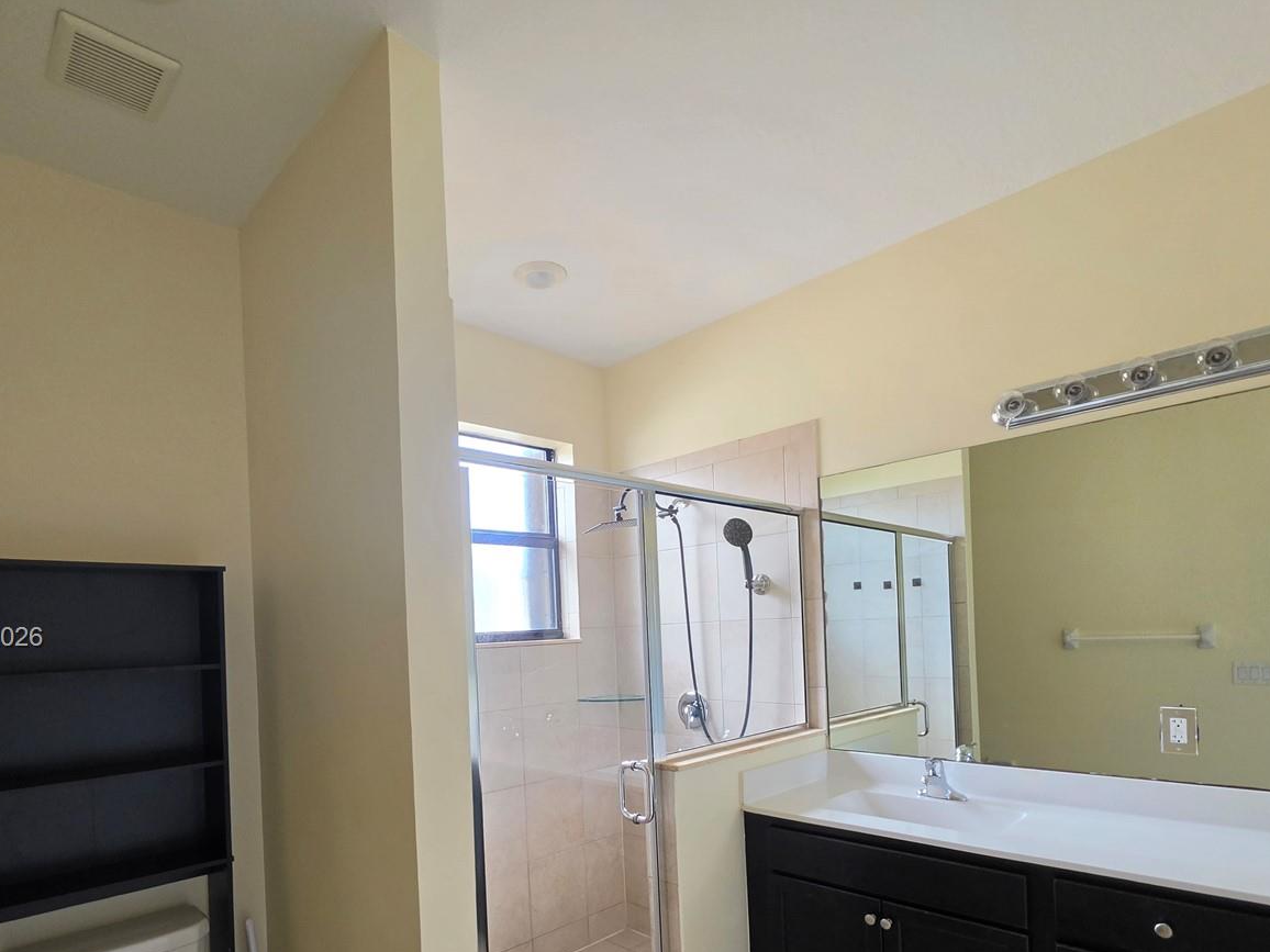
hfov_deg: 87.5
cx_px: 580
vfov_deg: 69.4
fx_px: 660
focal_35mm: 18
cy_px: 639
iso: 500
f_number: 1.9
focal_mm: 2.2
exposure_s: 1/359
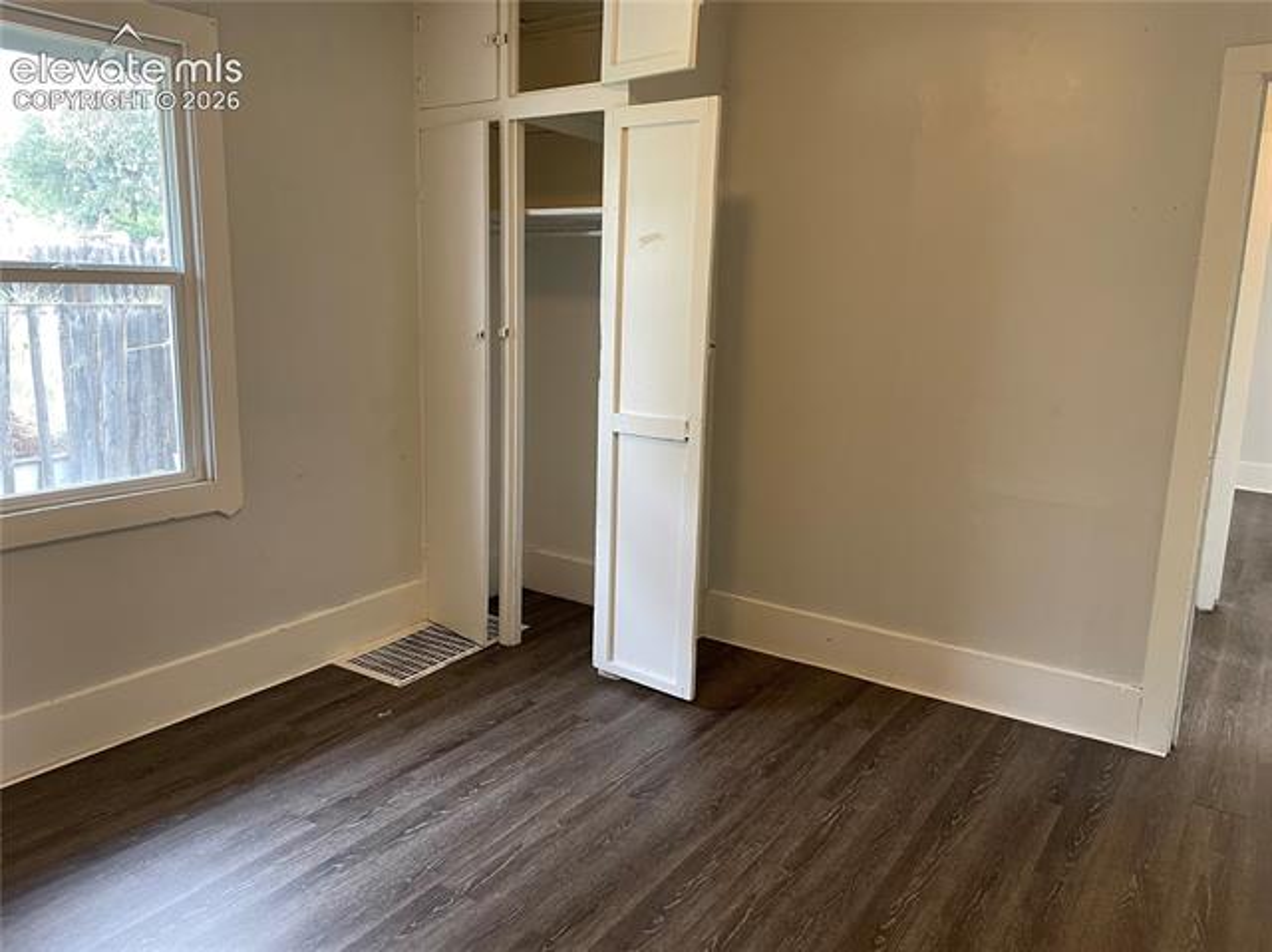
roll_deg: -1.7
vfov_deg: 53.0
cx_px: 636
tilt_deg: -10.4
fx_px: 955
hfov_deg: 67.3
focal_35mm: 26
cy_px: 476
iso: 200
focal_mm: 4.2
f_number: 1.6
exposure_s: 1/60
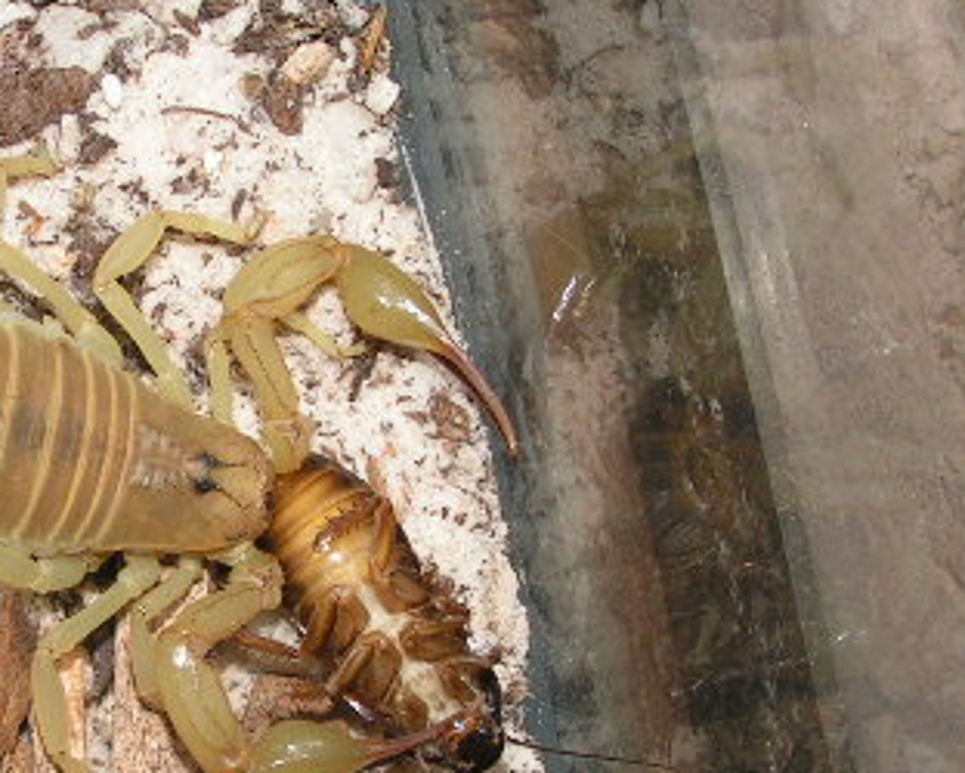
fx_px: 3601
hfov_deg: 15.1
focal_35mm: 126
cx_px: 102
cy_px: 473
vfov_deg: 12.2
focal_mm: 9.7
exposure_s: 1/60
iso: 50
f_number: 5.6
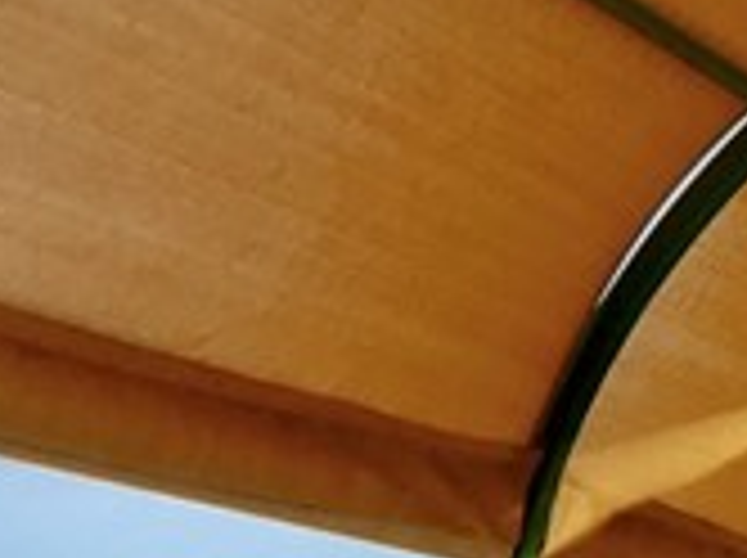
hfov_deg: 10.8
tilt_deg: +9.1
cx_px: -250
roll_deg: +2.2
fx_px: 3857
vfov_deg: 8.2
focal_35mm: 179
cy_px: 704
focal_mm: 4.15
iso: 25
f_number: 2.2
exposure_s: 1/1425
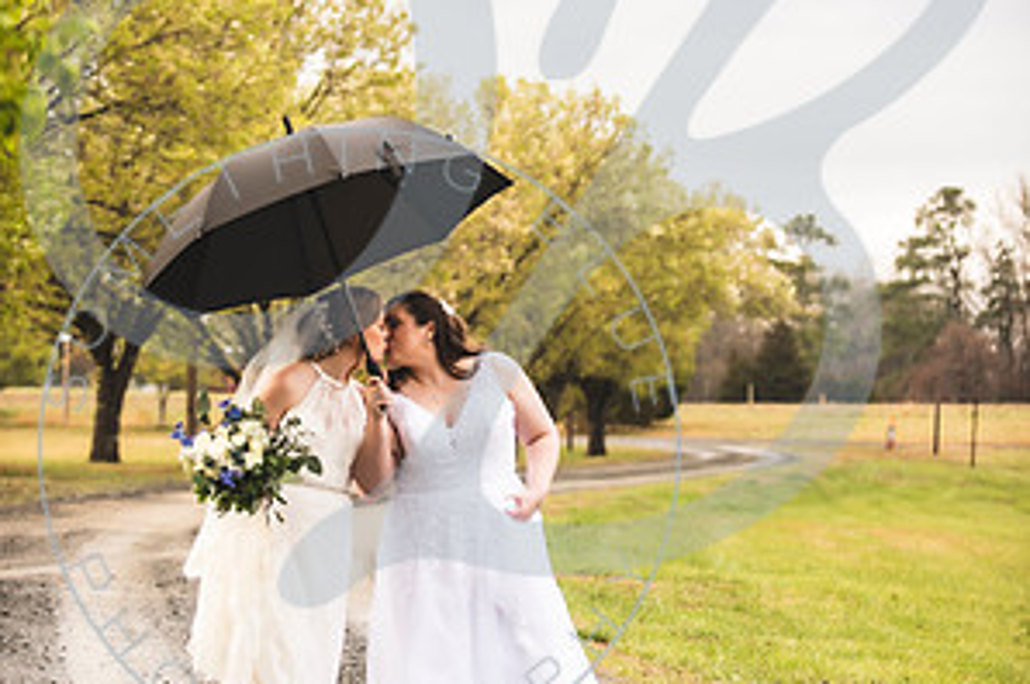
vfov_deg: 11.0
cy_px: 187
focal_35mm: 124
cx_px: 515
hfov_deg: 16.5
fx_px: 3544
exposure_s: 1/250
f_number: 2.8
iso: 320
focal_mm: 82
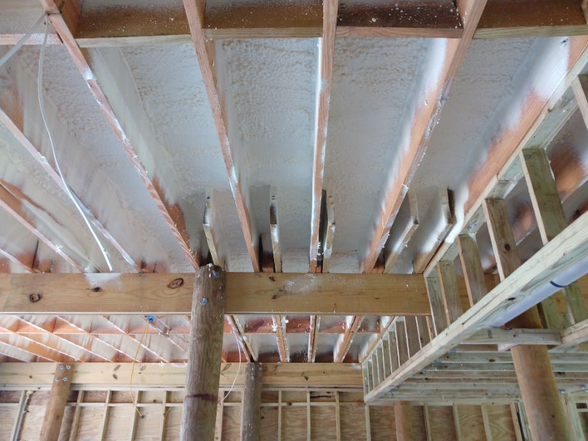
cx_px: 294
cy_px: 220
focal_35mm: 20
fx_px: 340
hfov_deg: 81.7
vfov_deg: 66.0
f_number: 2
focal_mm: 3.54
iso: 181
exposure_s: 1/60
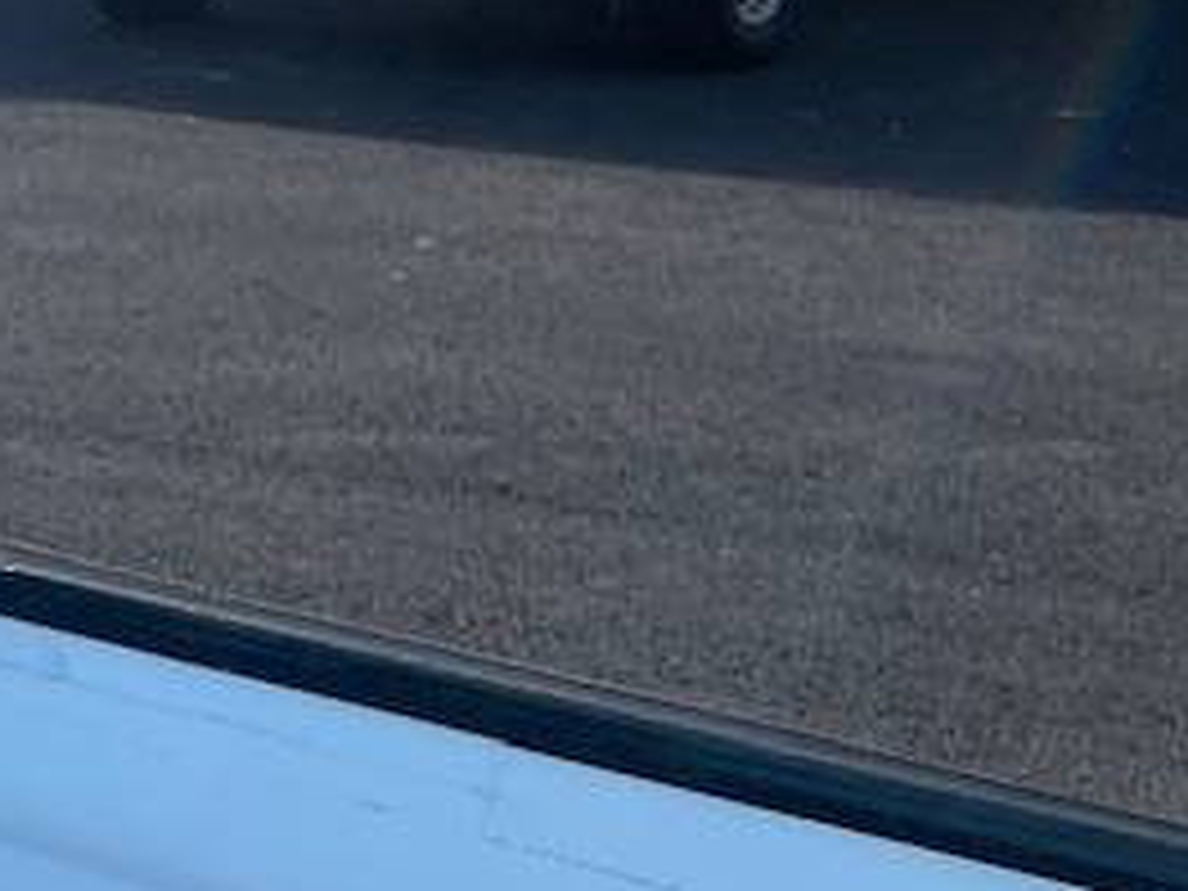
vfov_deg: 12.1
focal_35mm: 121
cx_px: -1606
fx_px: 4153
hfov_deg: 12.8
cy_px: 909
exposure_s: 1/1200
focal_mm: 5.1
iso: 32
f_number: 1.6
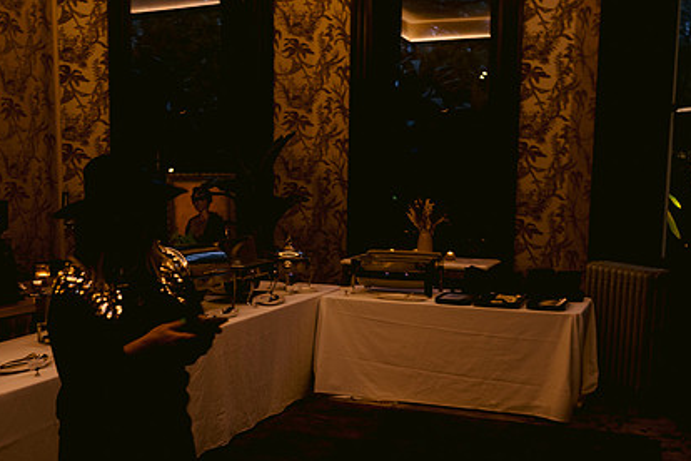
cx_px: 247
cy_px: 322
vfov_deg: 27.3
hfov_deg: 40.0
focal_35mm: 49
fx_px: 940
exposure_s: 1/15
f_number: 4
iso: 800
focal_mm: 35
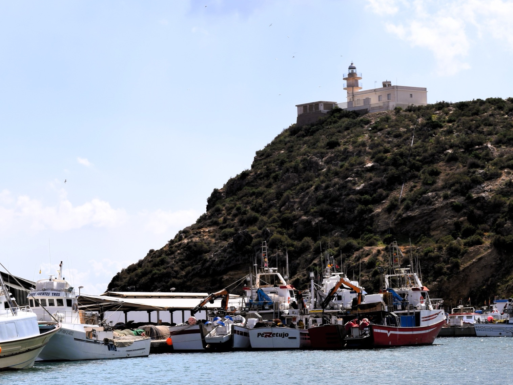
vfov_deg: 11.8
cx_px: 179
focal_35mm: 126
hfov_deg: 15.6
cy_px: 197
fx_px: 1863
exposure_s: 1/200
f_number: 13
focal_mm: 55
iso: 100
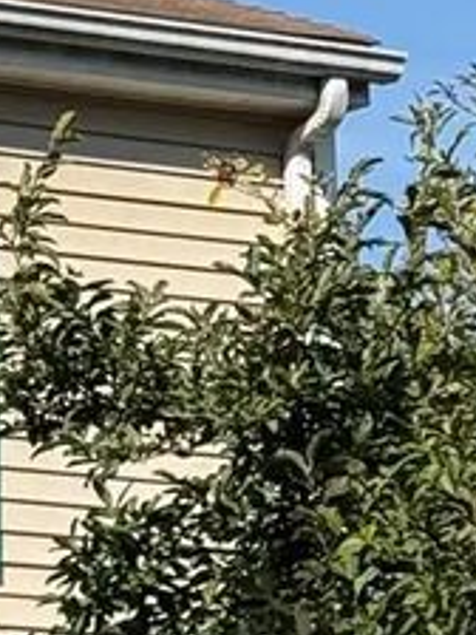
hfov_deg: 4.9
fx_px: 5354
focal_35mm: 292
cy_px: 563
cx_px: -793
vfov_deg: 6.8
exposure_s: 1/4587
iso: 64
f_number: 1.78
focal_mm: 6.76
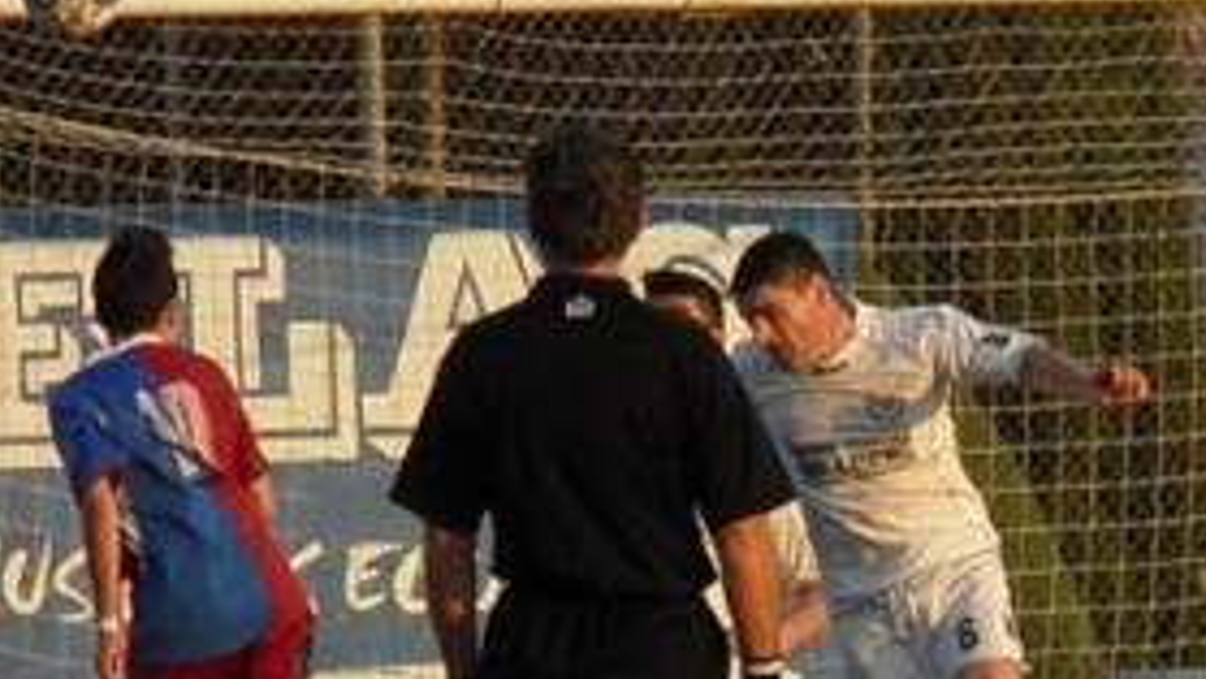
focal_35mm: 828
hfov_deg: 2.6
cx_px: 1318
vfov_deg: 1.5
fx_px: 26481
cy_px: 543
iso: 500
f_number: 5.4
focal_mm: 57.7
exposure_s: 1/1000
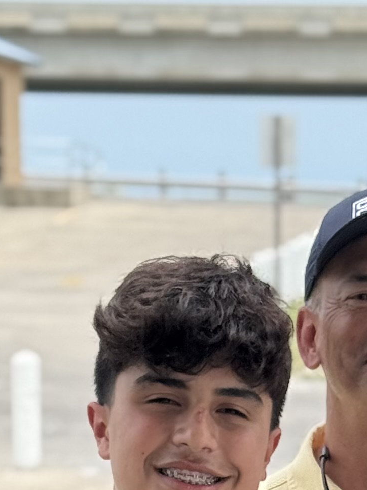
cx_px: 283
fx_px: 2815
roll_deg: +0.3
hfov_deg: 7.5
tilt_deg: -15.3
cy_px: 878
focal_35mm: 199
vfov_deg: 9.5
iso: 64
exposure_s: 1/3425
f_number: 1.78
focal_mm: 6.76
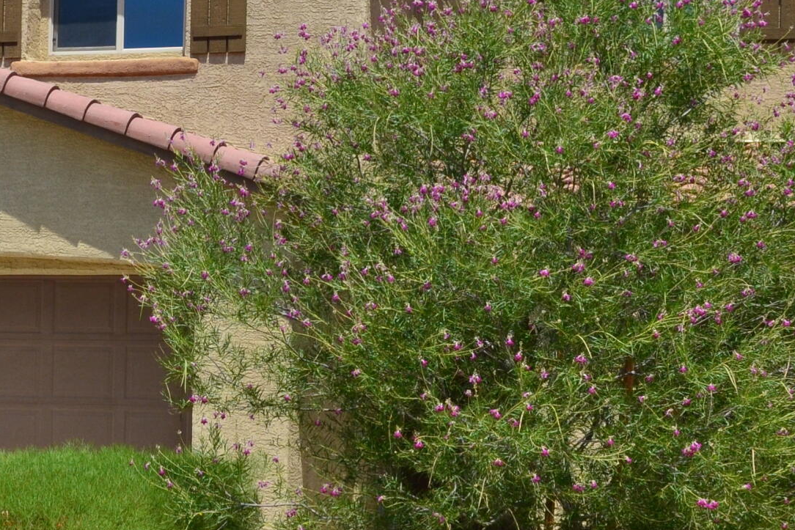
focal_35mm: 120
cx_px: 183
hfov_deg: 16.9
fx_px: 2659
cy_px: 350
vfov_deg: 11.4
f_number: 11
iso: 280
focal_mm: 29
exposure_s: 1/500
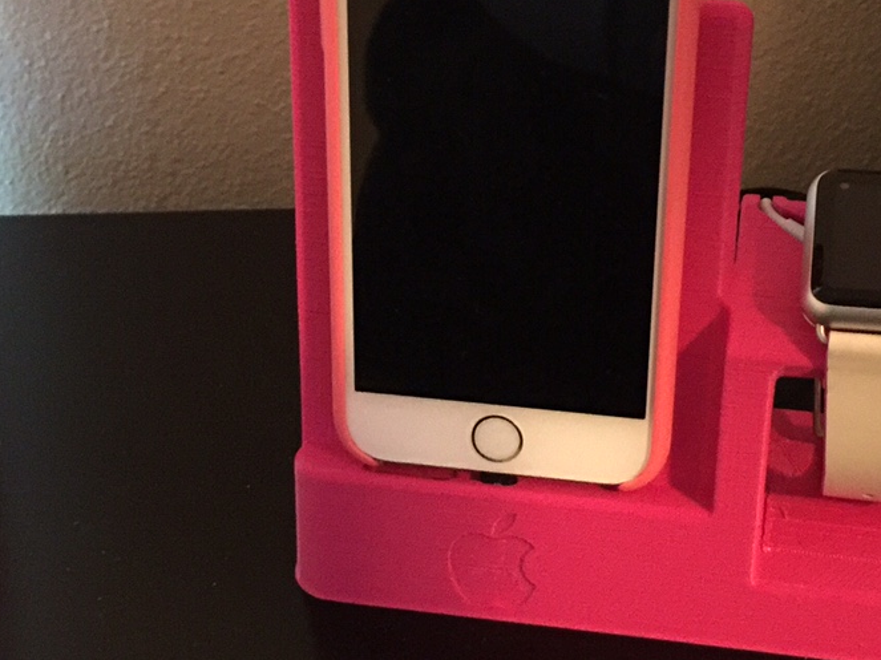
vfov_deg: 26.1
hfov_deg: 34.0
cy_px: 300
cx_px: 595
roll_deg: -2.4
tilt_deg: -30.6
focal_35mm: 56
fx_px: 1425
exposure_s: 1/4
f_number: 2.2
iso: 400
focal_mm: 4.15
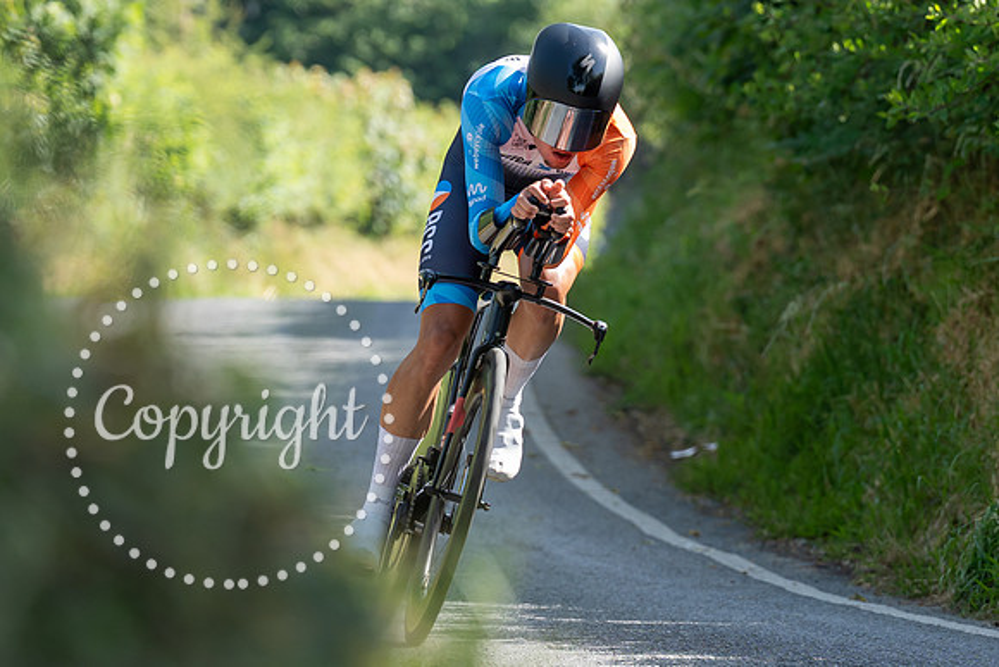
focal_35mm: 353
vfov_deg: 3.9
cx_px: 515
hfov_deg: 5.8
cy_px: 450
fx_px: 9793
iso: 500
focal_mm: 163
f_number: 4
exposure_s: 1/1000
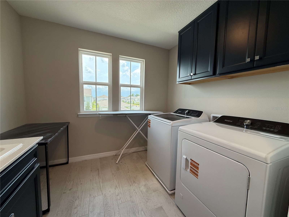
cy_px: 108
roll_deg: -1.2
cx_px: 144
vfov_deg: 85.7
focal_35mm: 14
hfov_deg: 102.1
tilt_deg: -4.9
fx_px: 117
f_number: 2.2
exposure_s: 1/203
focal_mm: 2.22
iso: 64
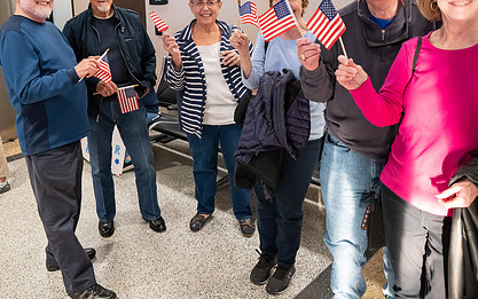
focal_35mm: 34
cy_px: 99
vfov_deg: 36.9
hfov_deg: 56.6
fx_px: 443
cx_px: 224
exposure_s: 1/200
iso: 8000
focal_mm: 24
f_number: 4
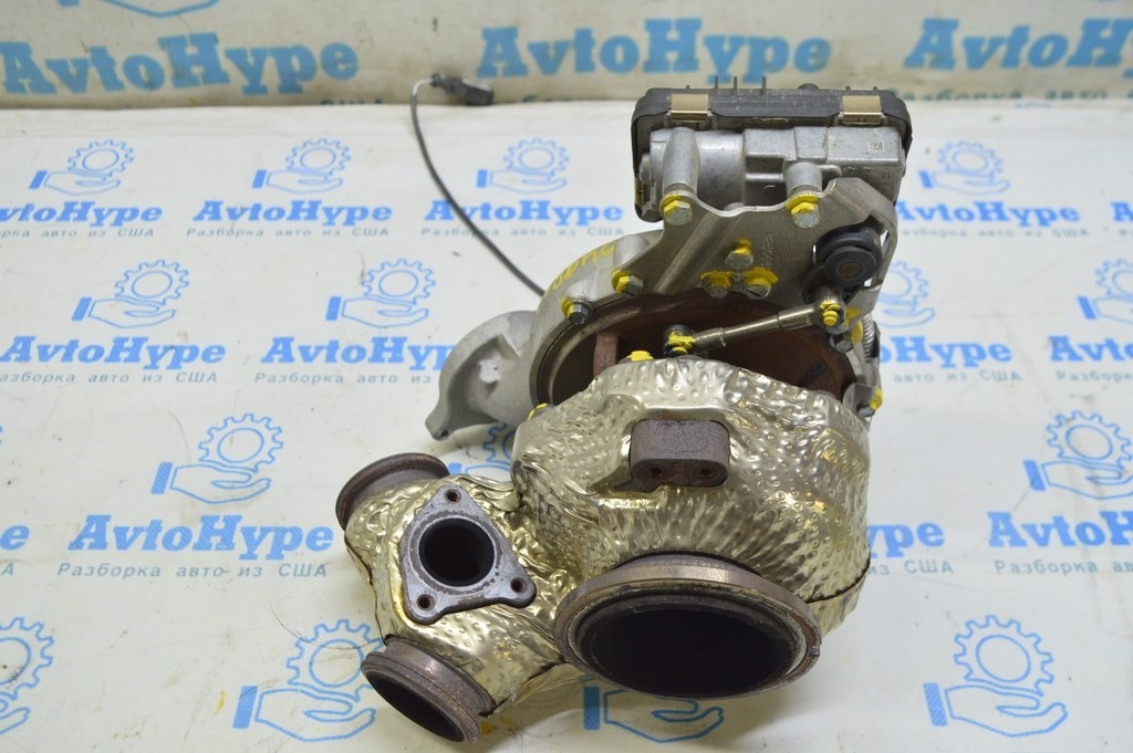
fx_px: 1085
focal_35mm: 34
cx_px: 566
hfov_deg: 55.1
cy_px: 376
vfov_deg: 38.3
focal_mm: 23
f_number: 5.6
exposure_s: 1/20
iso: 400
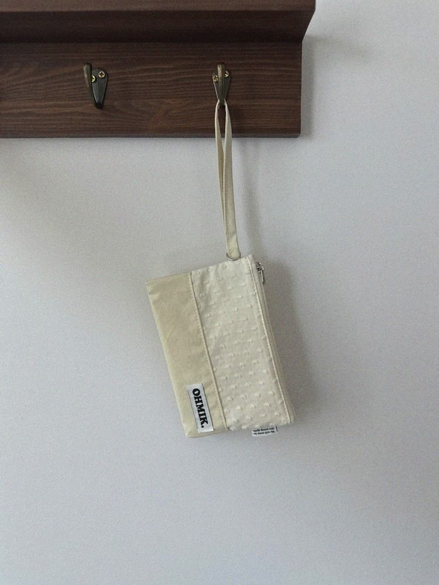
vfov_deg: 71.6
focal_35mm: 24
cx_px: 220
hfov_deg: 56.8
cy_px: 292
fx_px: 406
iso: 80
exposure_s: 1/121
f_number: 1.78
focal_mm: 6.86
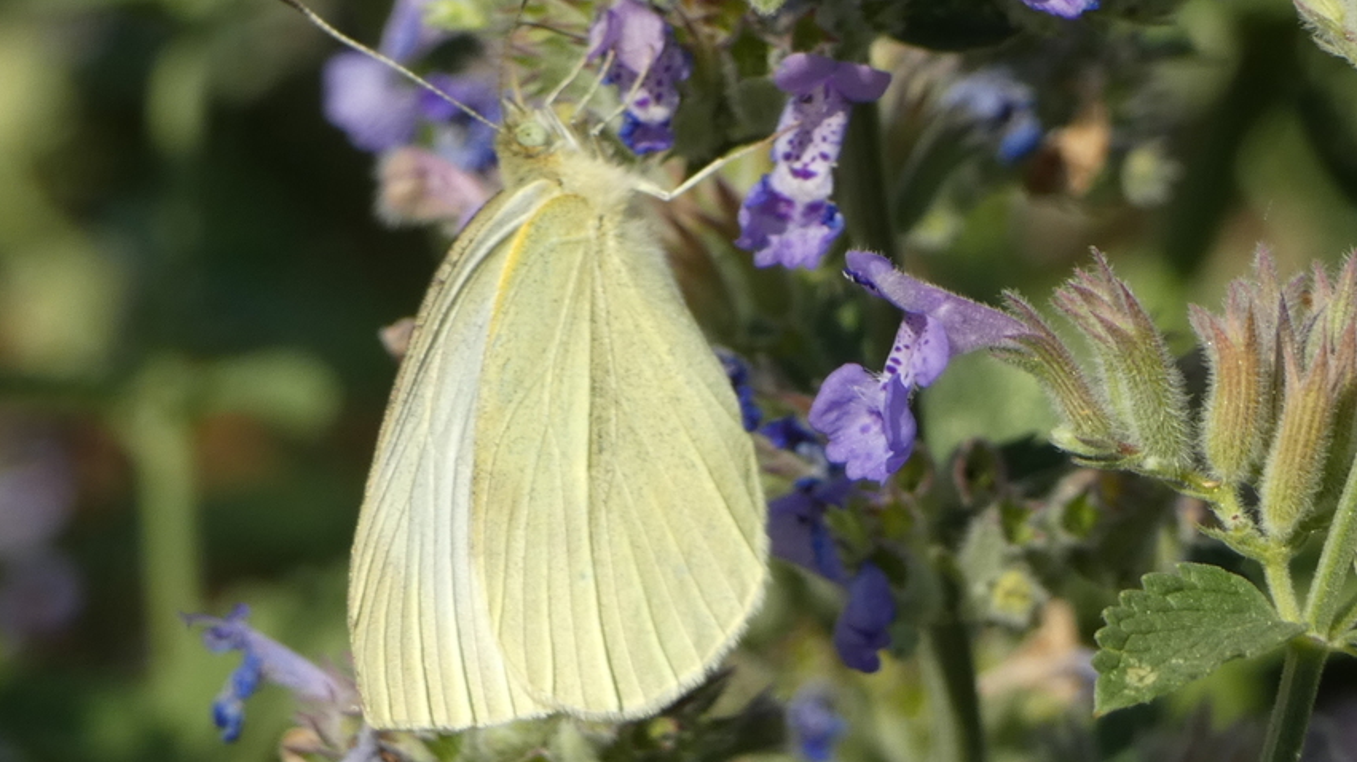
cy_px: 311
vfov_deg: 3.8
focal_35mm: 318
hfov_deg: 6.8
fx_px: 11438
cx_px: 678
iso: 80
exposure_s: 1/160
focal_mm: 52.2
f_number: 5.5
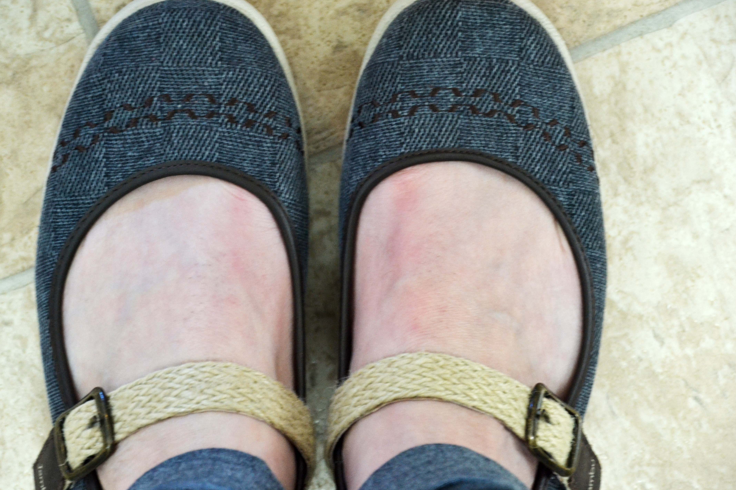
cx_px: 351
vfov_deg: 8.0
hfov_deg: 12.1
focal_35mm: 171
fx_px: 3486
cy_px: 250
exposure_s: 1/30
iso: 1400
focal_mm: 105
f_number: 5.6
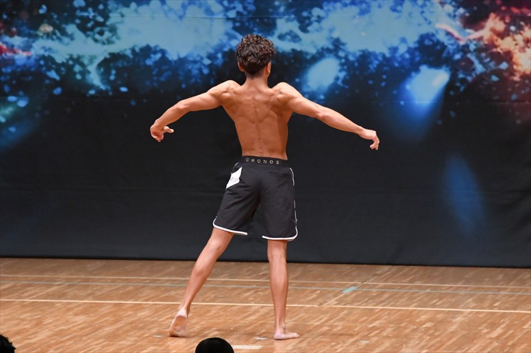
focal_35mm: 285
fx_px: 4202
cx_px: 266
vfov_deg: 4.8
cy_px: 176
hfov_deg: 7.2
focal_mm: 190
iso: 8000
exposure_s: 1/400
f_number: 5.6
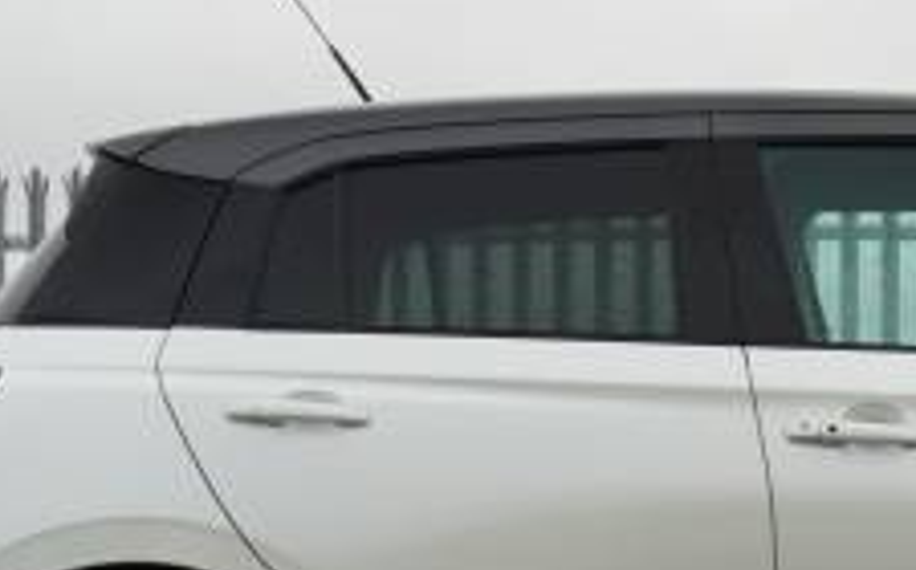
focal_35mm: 178
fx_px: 4449
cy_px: 554
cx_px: 953
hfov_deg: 11.6
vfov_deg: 7.3
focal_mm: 41
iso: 160
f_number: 5.6
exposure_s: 1/90
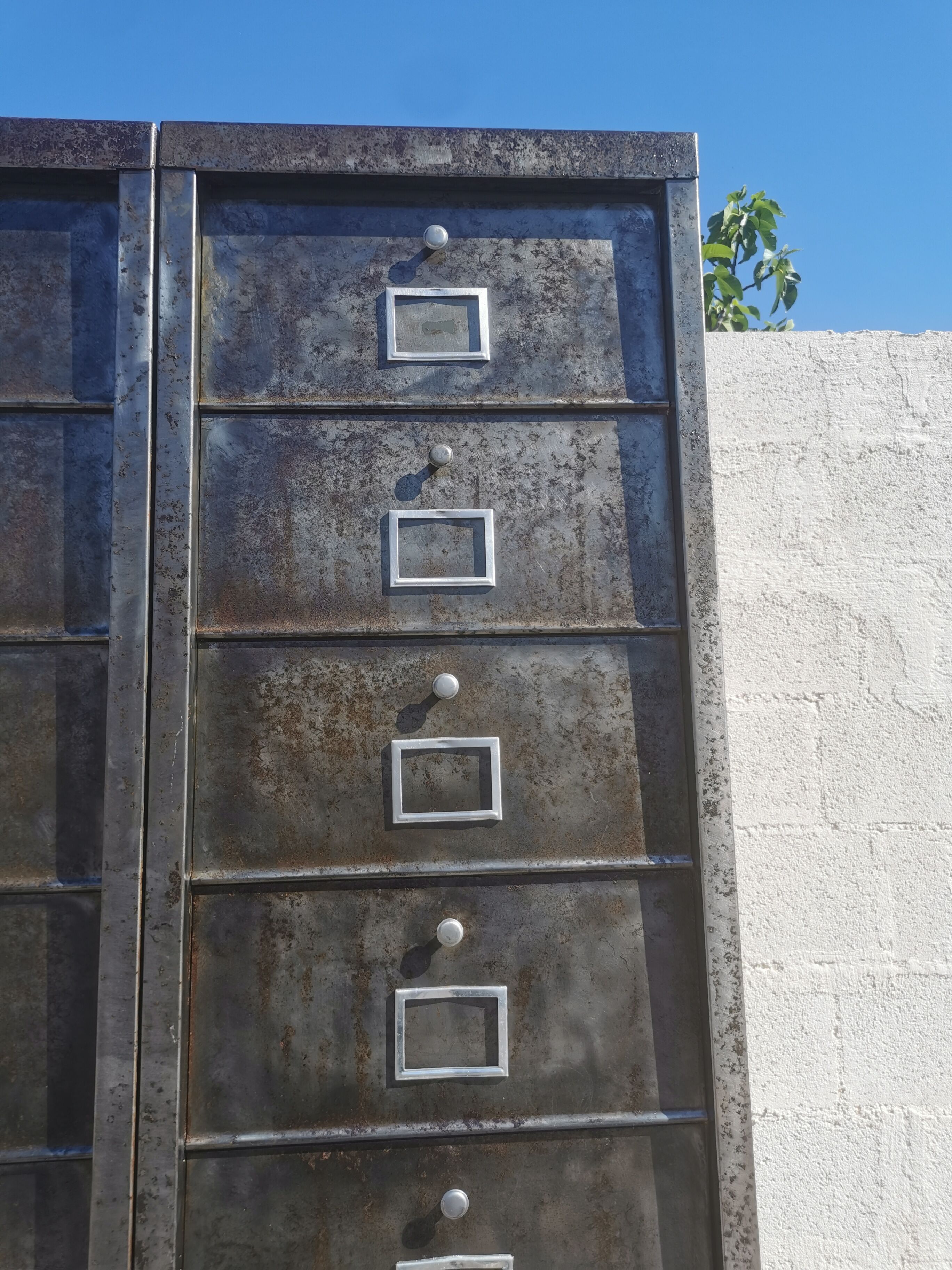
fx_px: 990
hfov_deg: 51.4
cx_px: 476
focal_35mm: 27
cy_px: 635
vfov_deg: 65.3
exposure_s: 1/1767
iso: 50
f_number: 1.8
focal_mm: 5.58
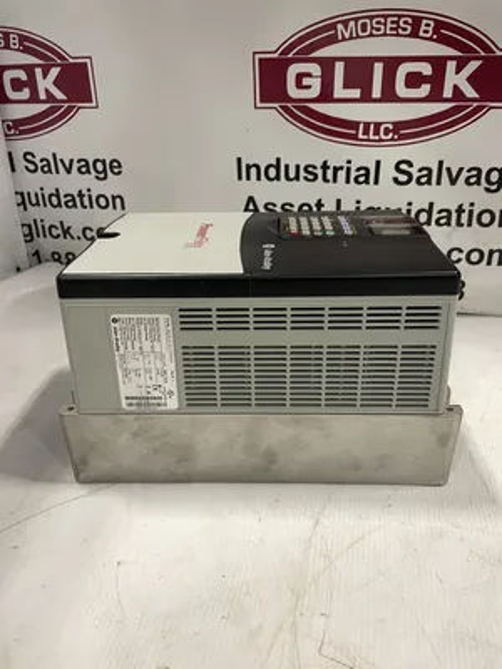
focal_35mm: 26
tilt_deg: -25.5
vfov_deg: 67.3
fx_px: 503
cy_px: 334
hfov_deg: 53.1
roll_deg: +0.4
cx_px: 251
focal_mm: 4.2
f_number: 1.6
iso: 160
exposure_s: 1/60
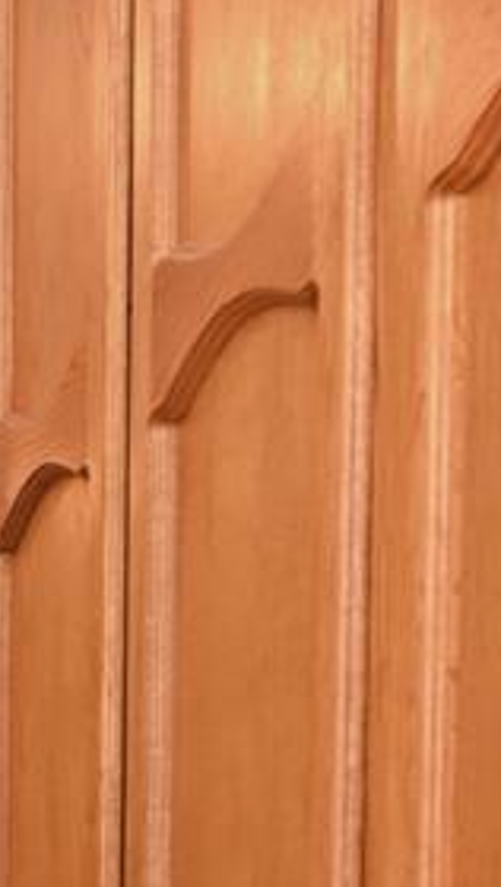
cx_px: -606
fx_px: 2045
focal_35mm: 87
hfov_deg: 11.9
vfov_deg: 22.1
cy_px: 1145
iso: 720
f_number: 4
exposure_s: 1/60
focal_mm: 15.5
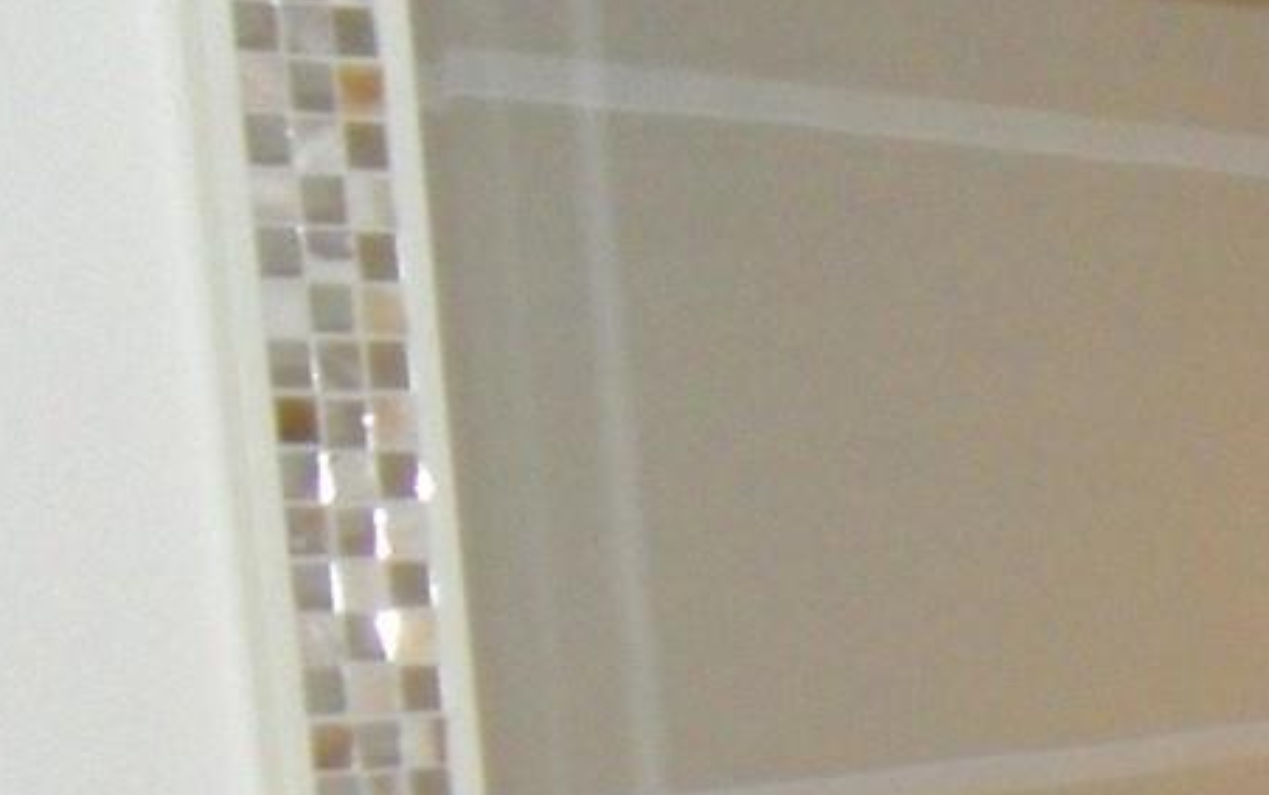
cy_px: 1362
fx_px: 3633
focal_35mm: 105
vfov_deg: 11.7
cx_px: 1811
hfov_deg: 18.0
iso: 400
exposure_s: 1/45
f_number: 3.4
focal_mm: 5
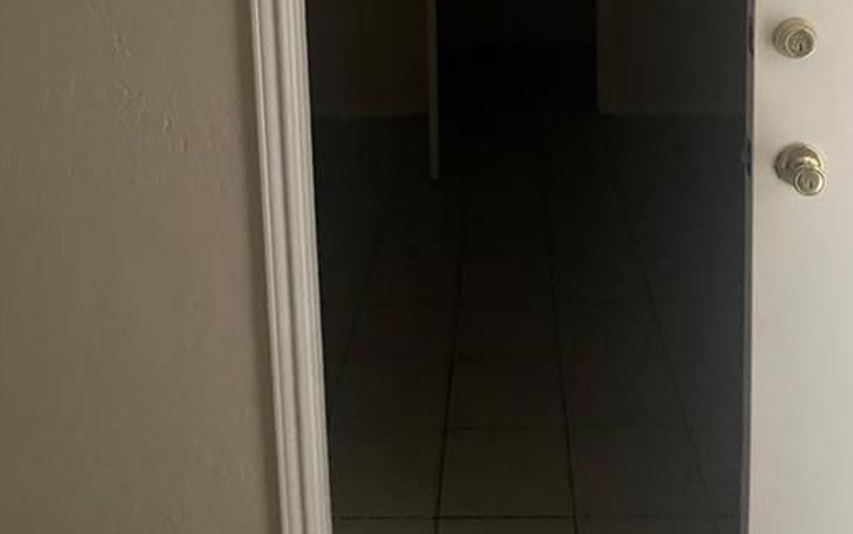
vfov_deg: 28.3
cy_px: -60
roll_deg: +0.1
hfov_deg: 48.1
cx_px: 471
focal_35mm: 41
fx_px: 954
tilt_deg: -2.1
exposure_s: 1/28
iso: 1000
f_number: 1.6
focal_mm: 4.2
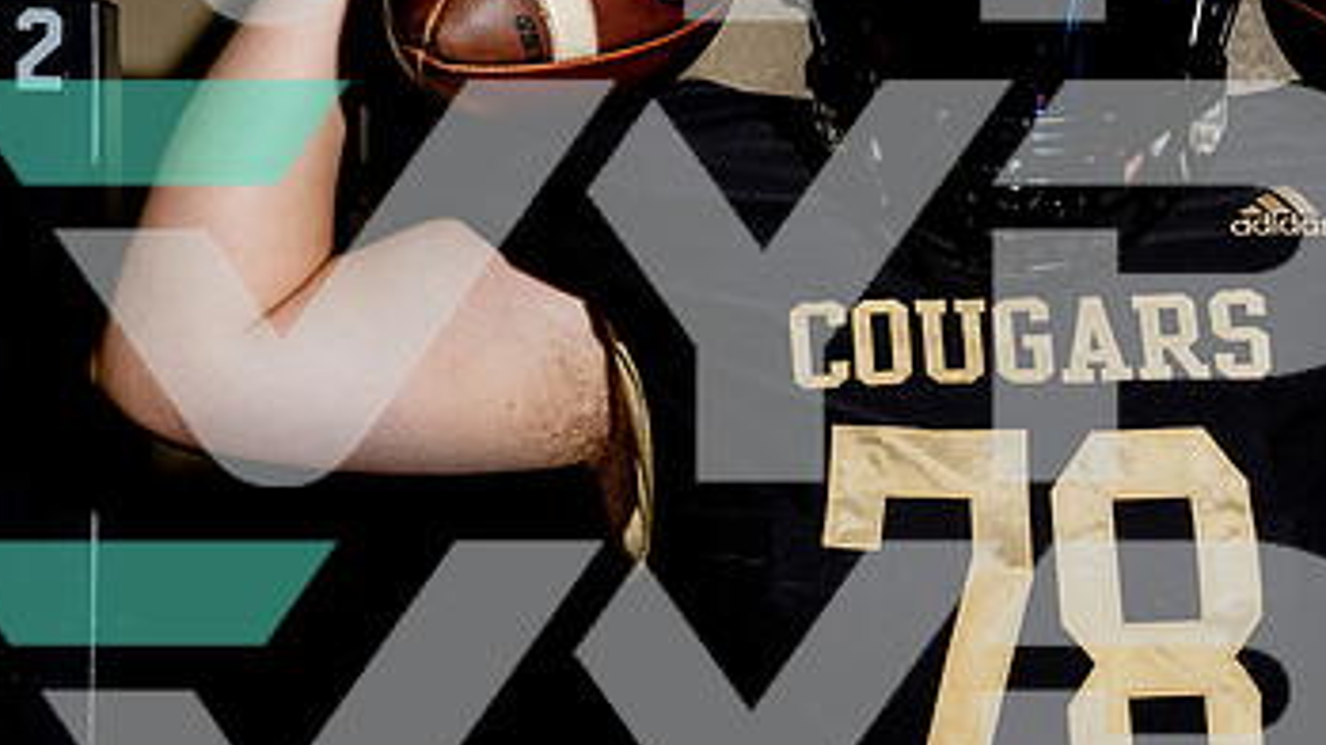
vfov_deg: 9.9
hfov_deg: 17.5
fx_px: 4288
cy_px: 283
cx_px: 919
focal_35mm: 122
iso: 250
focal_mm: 70
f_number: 8
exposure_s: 1/250
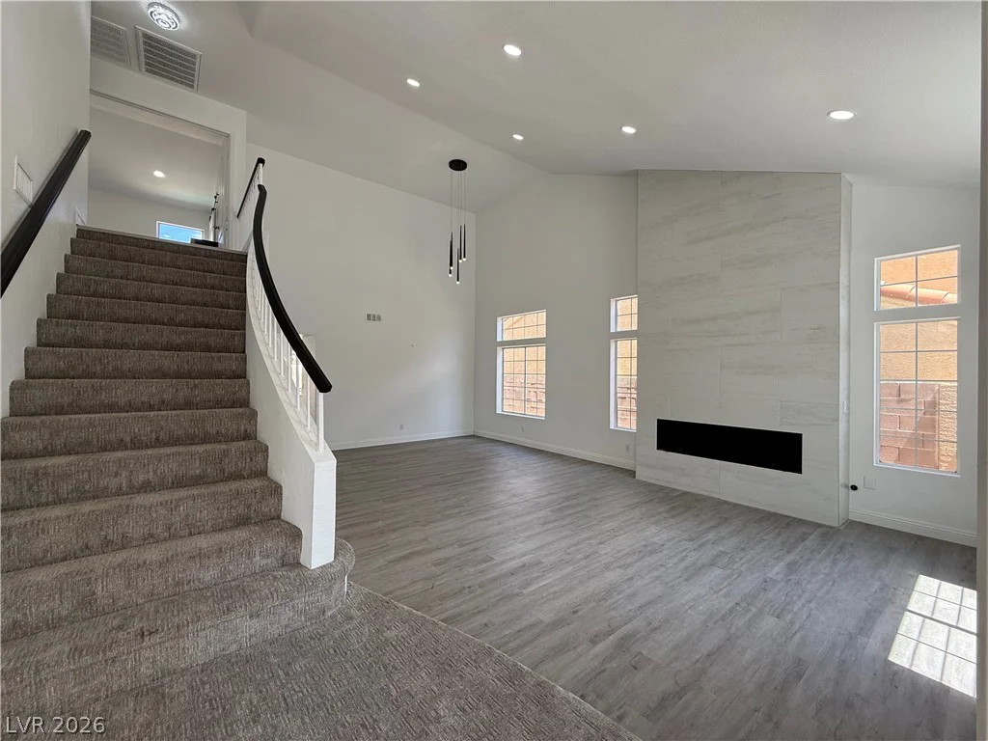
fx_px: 400
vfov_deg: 85.7
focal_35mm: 14
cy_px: 370
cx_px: 494
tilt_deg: +0.7
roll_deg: -0.4
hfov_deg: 102.1
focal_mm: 2.22
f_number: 2.2
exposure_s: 1/146
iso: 50
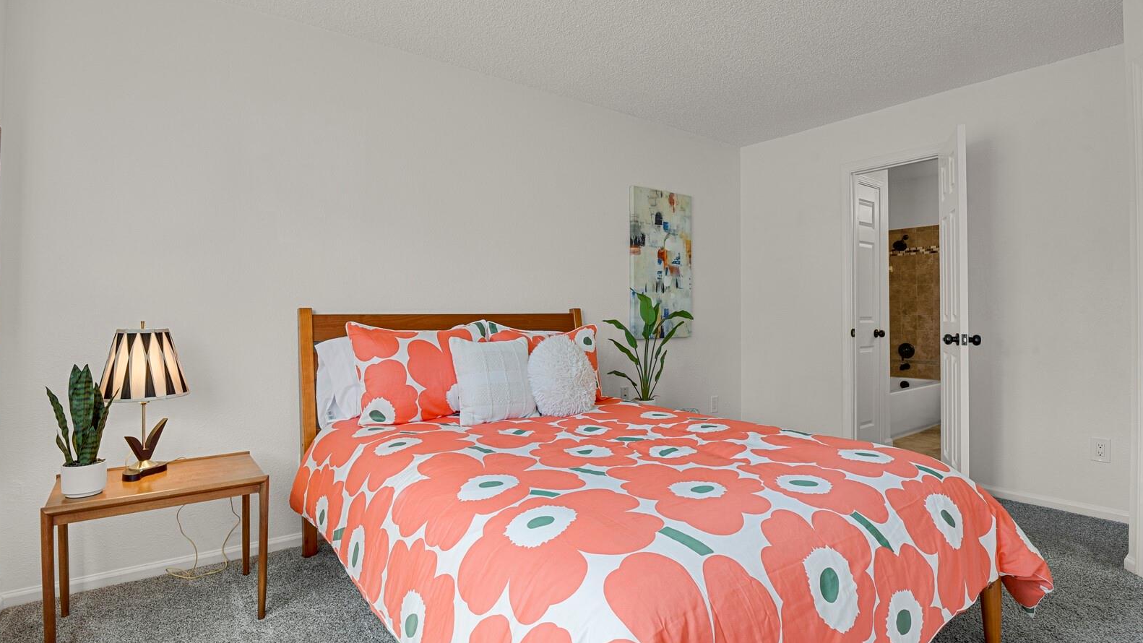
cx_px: 568
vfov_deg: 61.0
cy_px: 301
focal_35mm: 18
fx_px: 546
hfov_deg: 92.7
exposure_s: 1/1.25
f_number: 8
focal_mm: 17
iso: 250
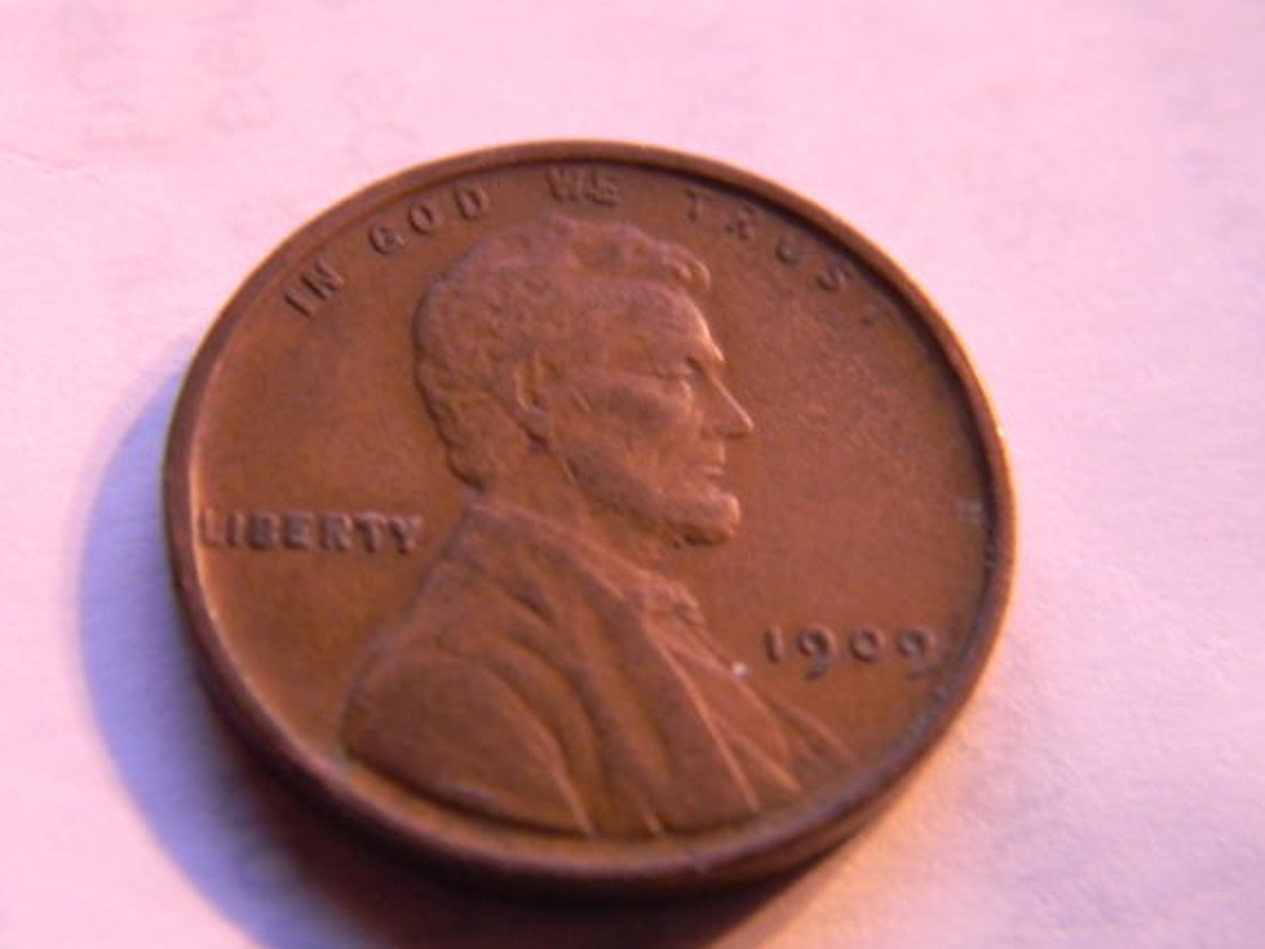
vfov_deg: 17.0
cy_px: 487
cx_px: 615
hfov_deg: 22.5
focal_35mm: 87
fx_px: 3179
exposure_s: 1/5.8
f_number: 4.5
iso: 400
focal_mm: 15.1
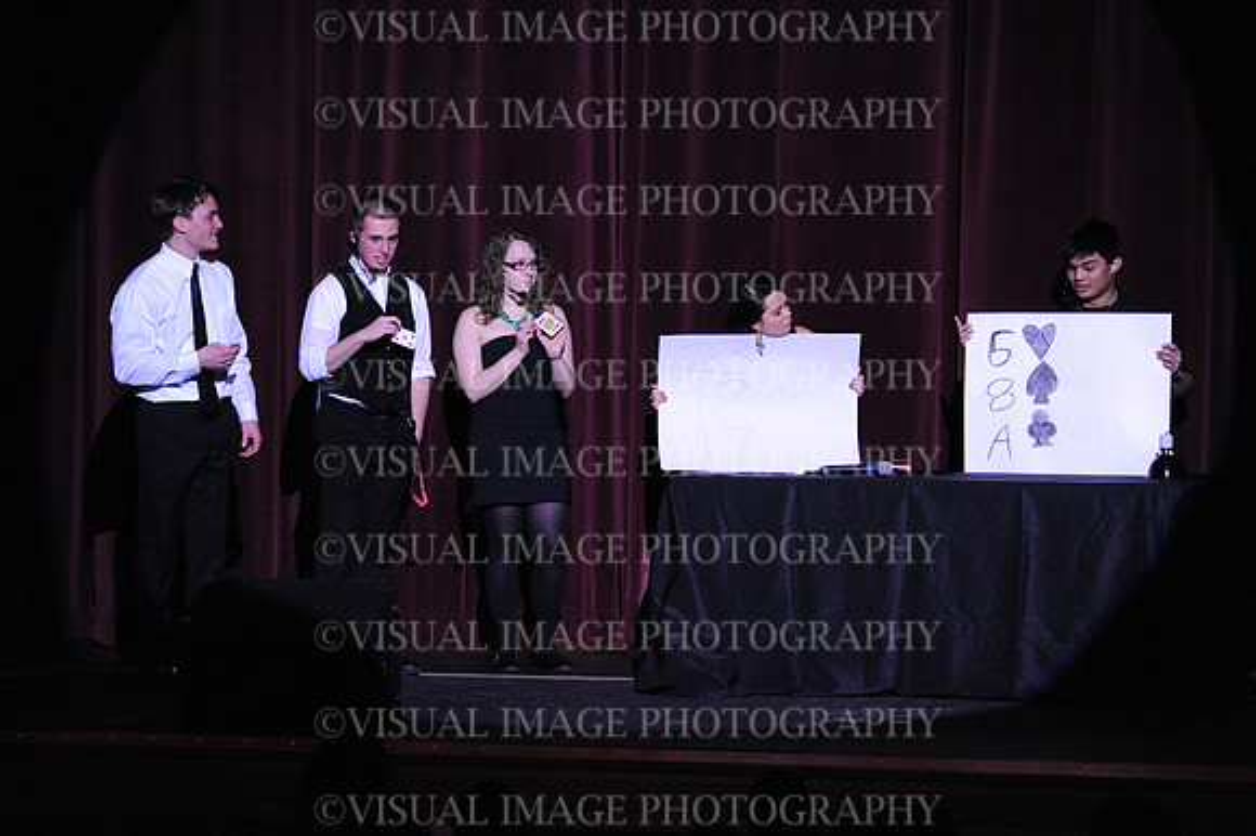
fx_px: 4707
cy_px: 418
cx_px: 628
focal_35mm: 135
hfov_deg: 15.2
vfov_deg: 10.1
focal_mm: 135
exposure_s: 1/125
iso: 4500
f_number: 4
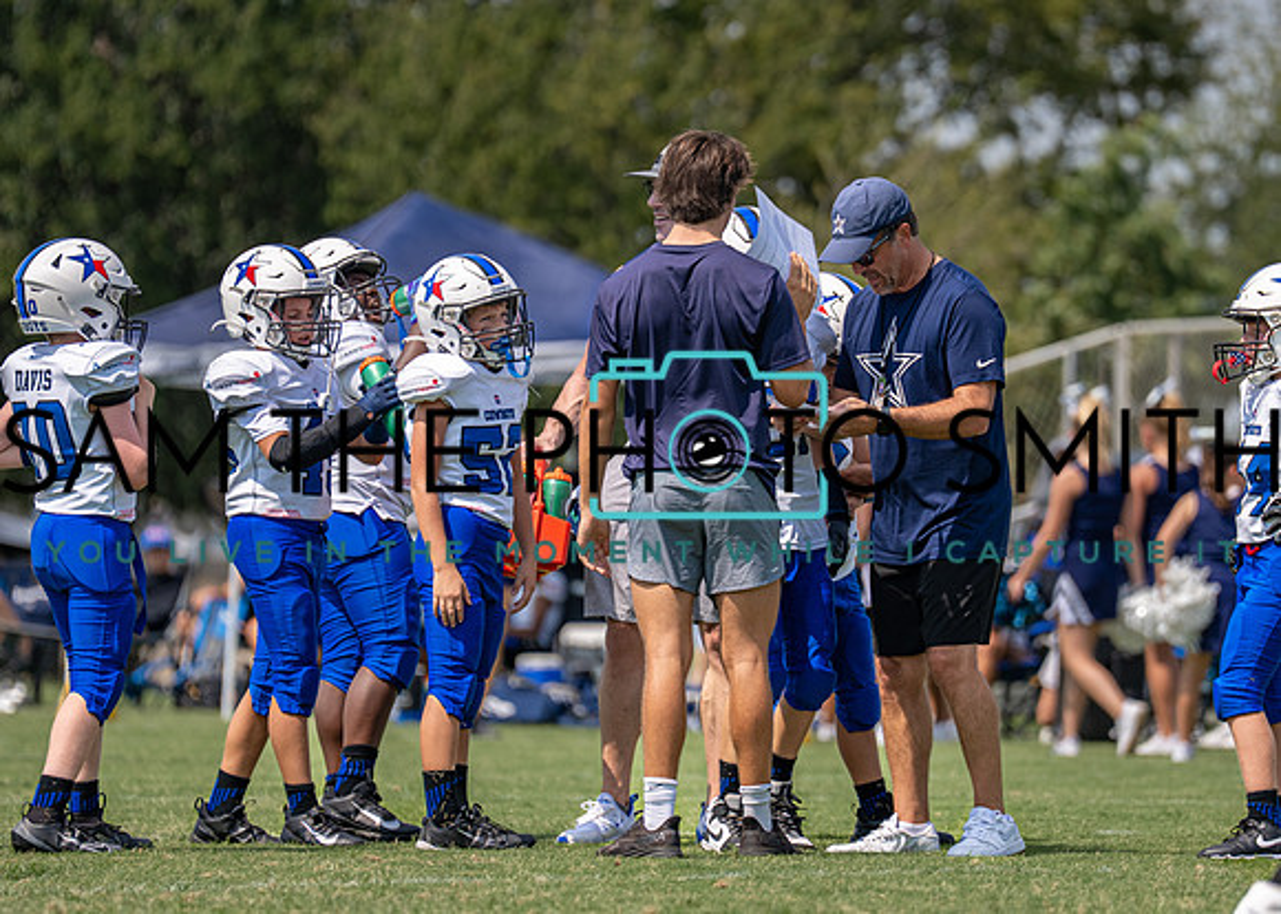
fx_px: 12170
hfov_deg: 6.0
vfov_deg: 4.3
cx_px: 777
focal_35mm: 335
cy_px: 399
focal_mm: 200
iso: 100
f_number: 2.8
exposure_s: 1/2500
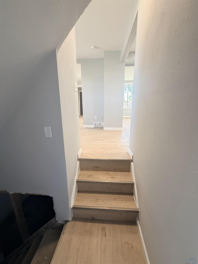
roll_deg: -0.7
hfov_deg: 85.7
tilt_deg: -13.2
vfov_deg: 102.1
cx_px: 99
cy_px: 132
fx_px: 107
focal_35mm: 14
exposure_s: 1/120
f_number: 2.2
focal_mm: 2.22
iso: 250
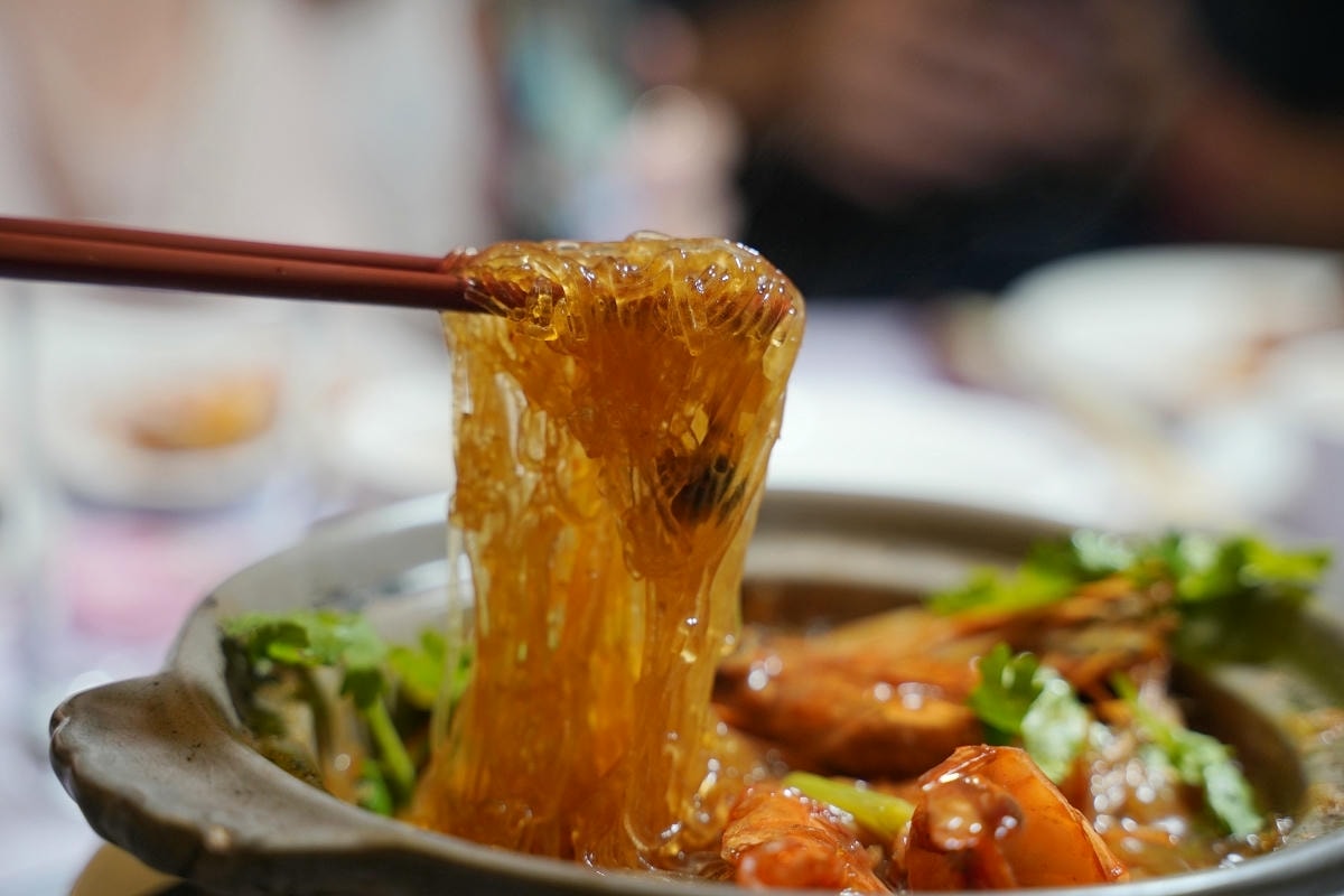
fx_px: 2800
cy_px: 448
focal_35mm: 75
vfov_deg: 18.2
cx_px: 672
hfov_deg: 27.0
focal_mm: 75
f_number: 4
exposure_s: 1/80
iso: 640
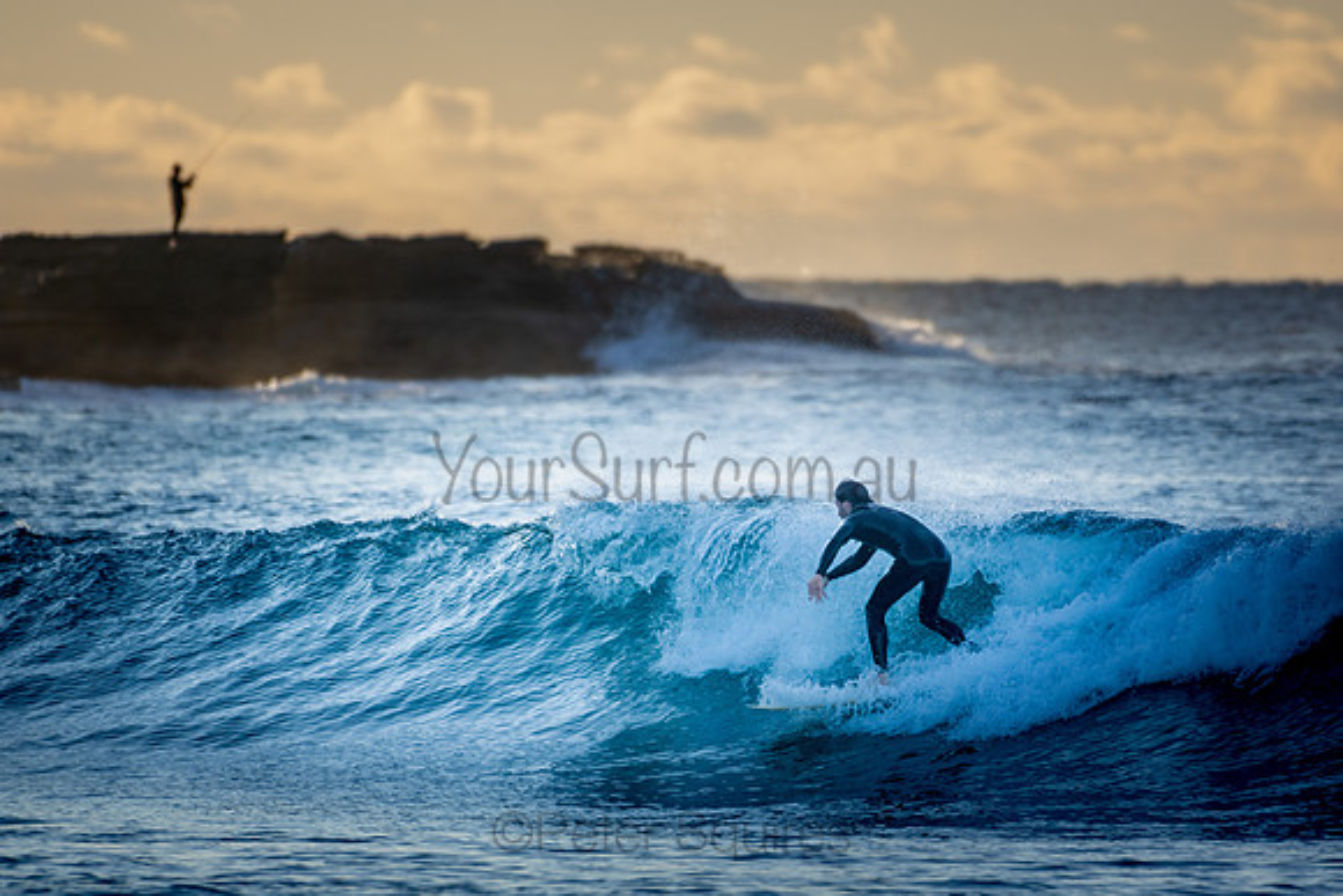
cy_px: 448
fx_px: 27984
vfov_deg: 1.8
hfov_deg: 2.7
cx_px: 672
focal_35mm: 750
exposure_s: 1/1000
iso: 360
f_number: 5.6
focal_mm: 500
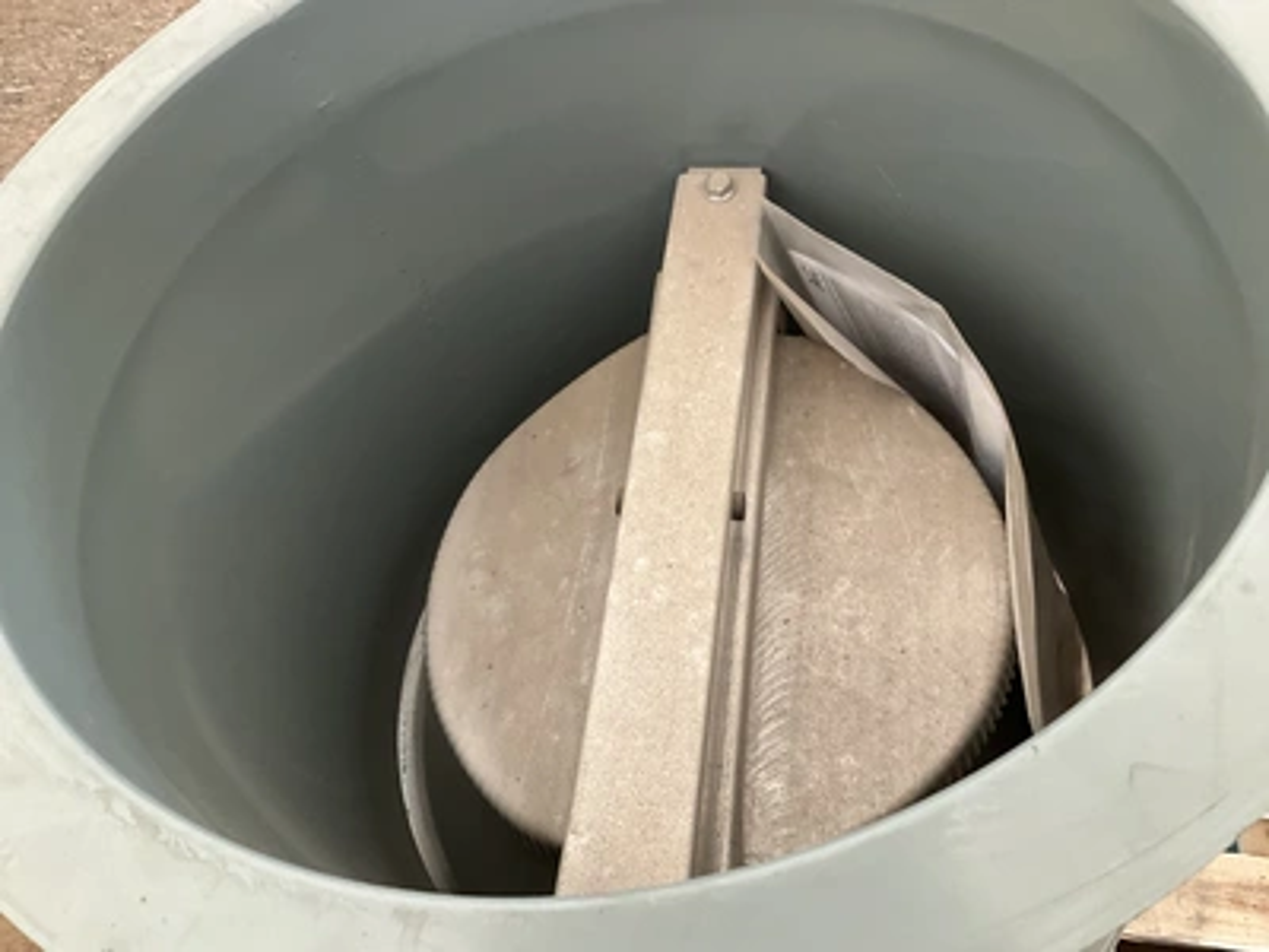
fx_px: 1063
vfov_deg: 48.2
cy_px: 476
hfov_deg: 61.7
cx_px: 634
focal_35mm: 29
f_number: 1.8
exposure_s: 1/60
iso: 160
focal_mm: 3
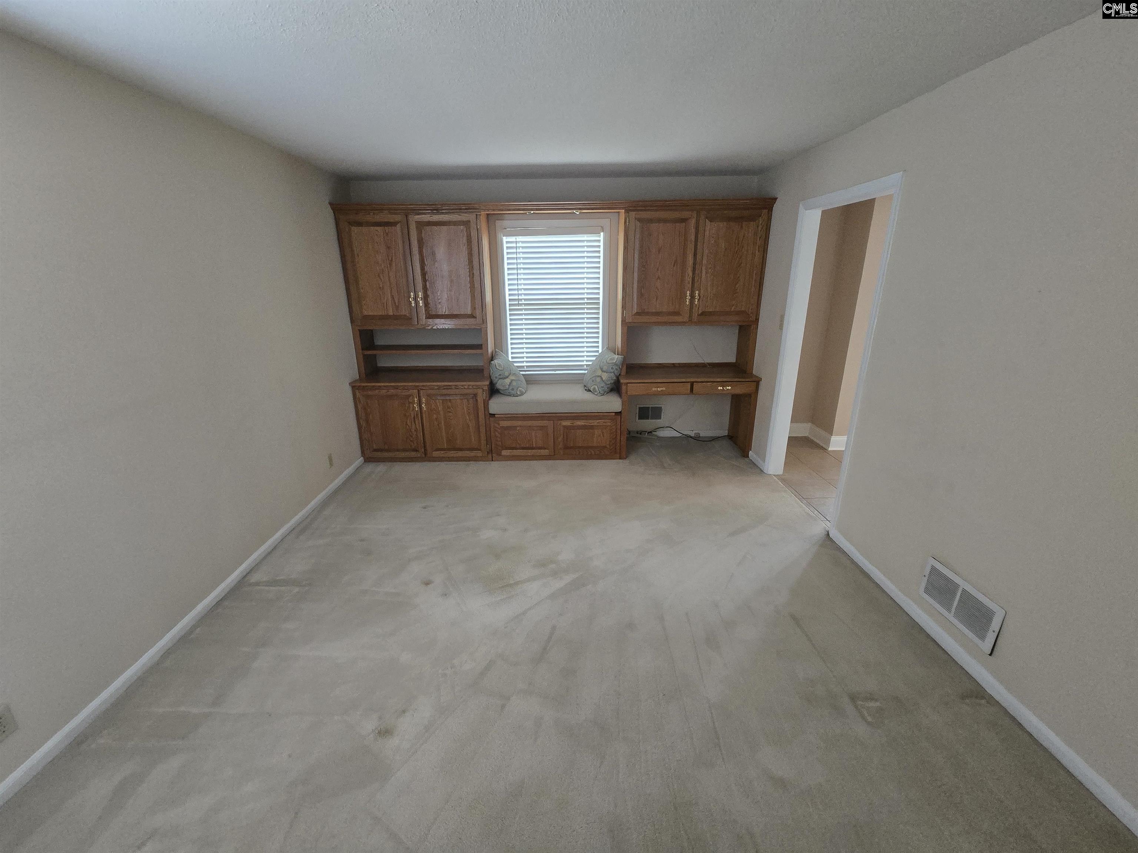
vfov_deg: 89.9
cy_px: 426
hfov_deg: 106.2
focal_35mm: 13
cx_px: 569
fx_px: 427
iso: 1000
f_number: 2.2
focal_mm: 2.2
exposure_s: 1/60
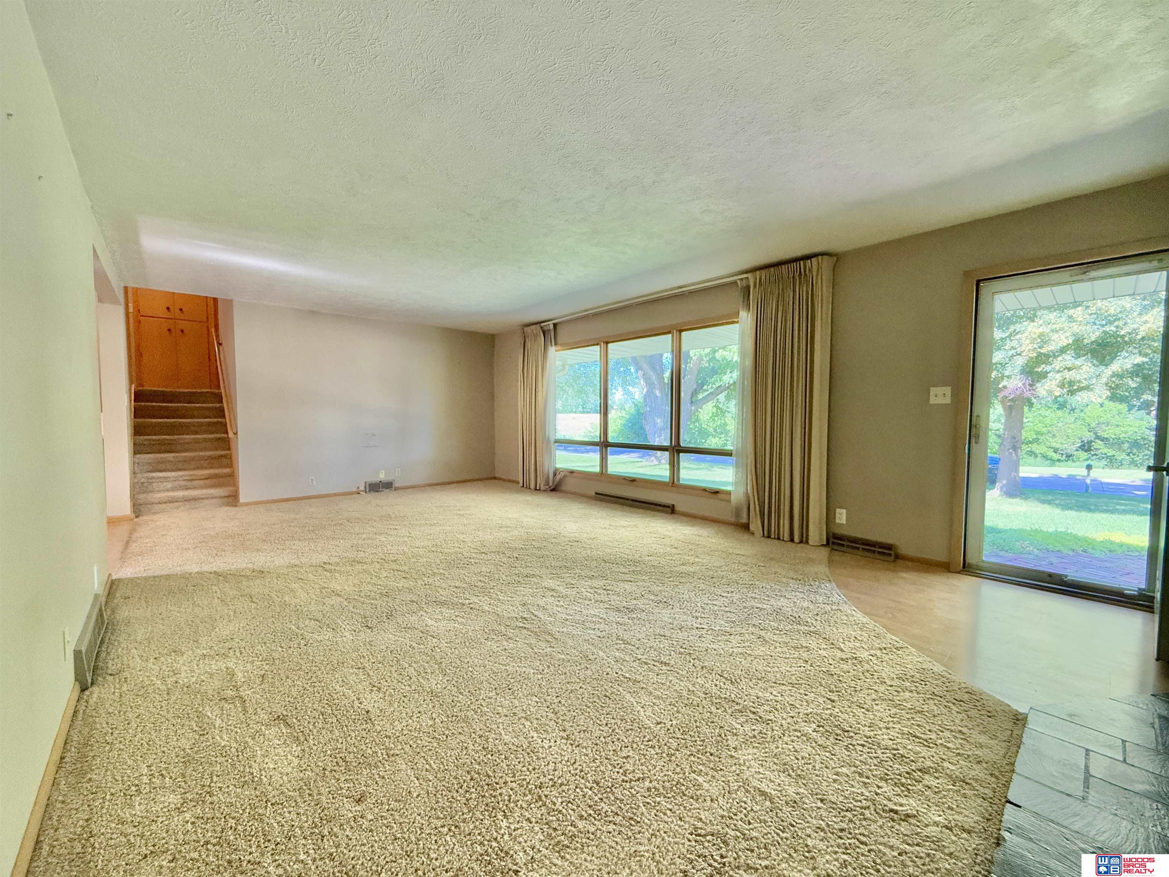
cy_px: 438
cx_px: 584
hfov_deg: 102.1
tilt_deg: -2.8
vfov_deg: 85.7
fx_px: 473
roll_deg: -0.3
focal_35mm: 14
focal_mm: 2.22
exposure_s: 1/99
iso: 320
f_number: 2.2
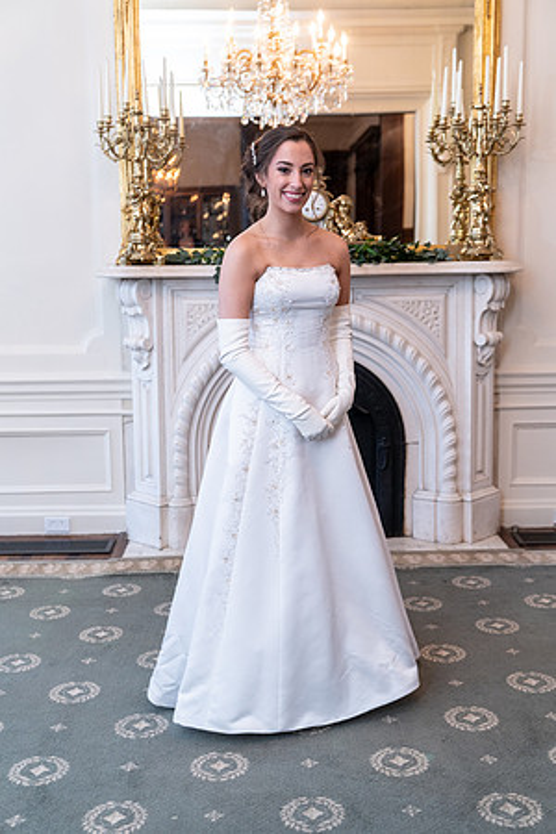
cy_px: 417
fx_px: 950
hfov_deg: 32.6
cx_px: 278
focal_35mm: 41
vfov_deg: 47.4
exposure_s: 1/60
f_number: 3.2
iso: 800
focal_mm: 41
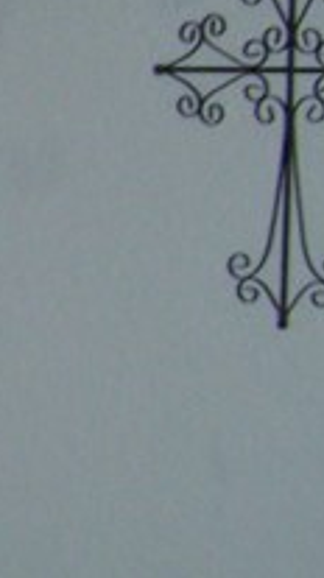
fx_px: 3140
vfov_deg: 10.5
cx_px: -869
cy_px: 343
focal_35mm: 205
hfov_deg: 5.3
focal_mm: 6.3
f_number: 2.8
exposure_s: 1/60
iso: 80
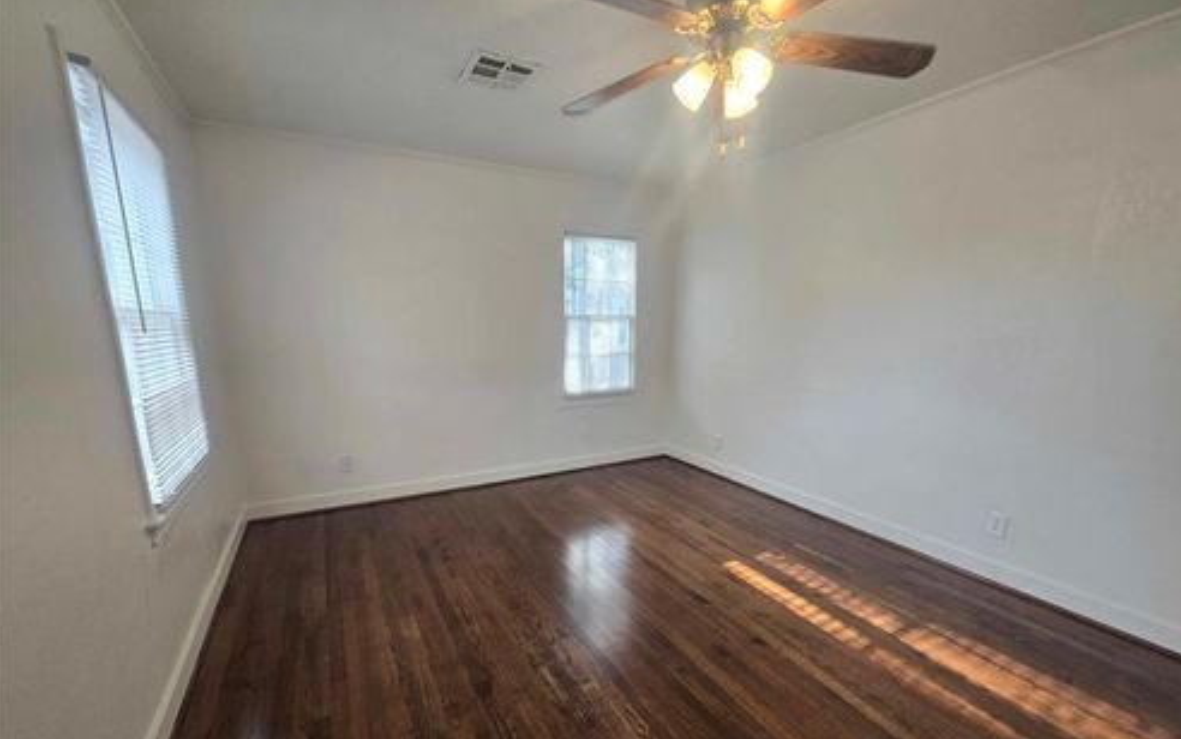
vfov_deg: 78.2
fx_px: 451
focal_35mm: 14
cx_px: 598
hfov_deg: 105.3
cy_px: 423
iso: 80
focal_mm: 2.2
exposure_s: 1/60
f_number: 2.2
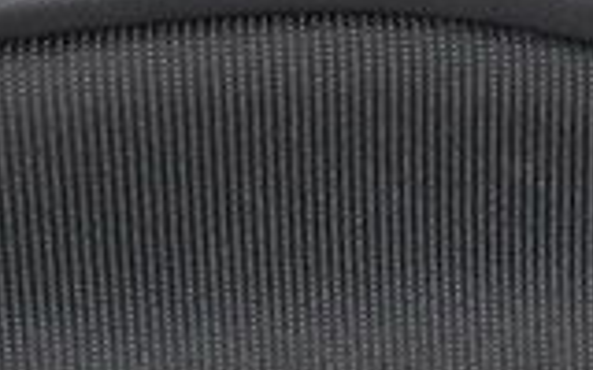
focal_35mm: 313
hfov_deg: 6.5
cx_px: 1201
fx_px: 5058
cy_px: 442
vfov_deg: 4.2
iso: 2500
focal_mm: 32
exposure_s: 1/200
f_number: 4
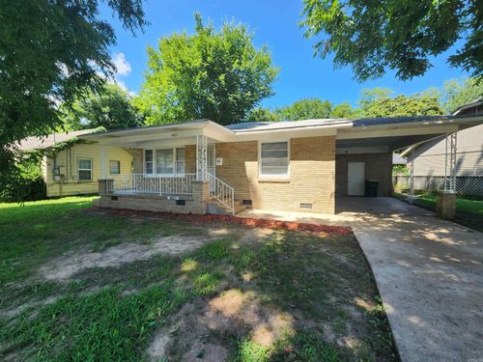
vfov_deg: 89.9
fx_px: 181
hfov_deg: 106.2
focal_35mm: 13
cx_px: 242
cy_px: 181
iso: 50
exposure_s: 1/399
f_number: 2.2
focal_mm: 2.2
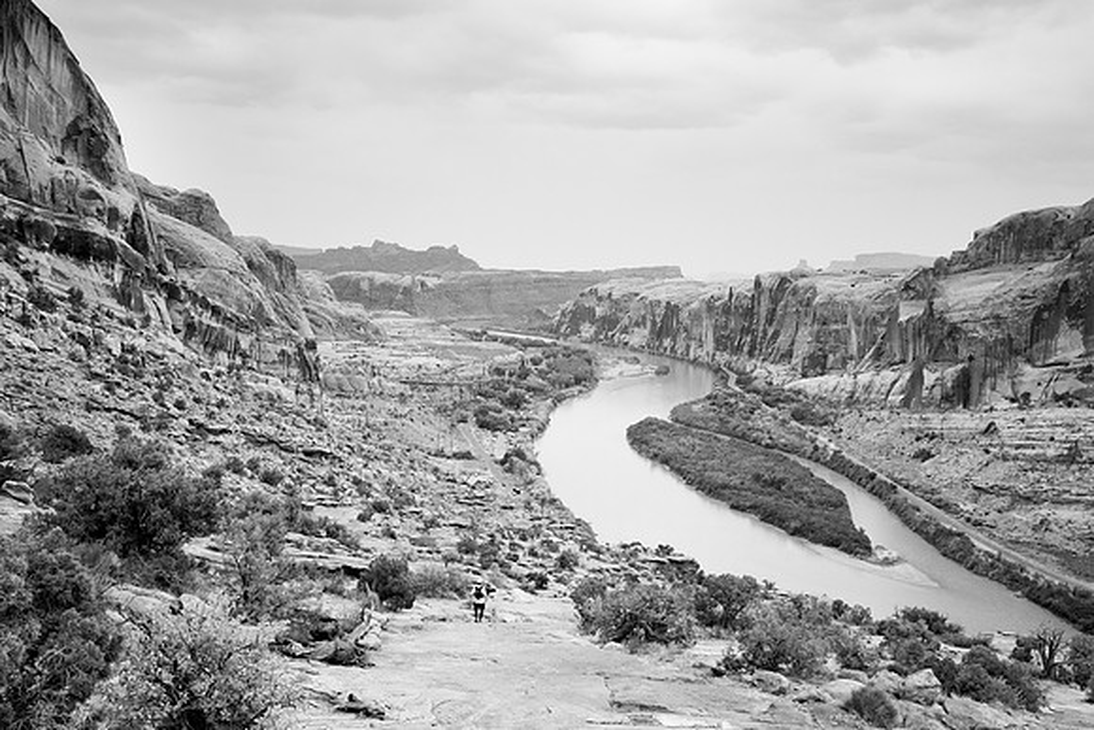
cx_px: 547
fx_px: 1115
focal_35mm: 37
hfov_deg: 52.2
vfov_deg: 36.2
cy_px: 365
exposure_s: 1/640
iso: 2500
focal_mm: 36.7
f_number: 8
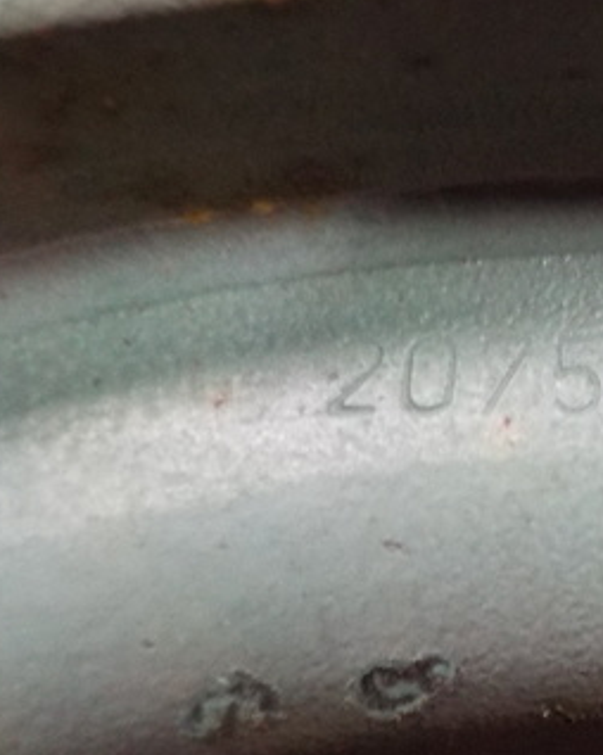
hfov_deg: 24.2
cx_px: 648
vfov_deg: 31.9
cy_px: 318
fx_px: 1317
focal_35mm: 59
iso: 640
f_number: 3.3
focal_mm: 4.1
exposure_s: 1/8
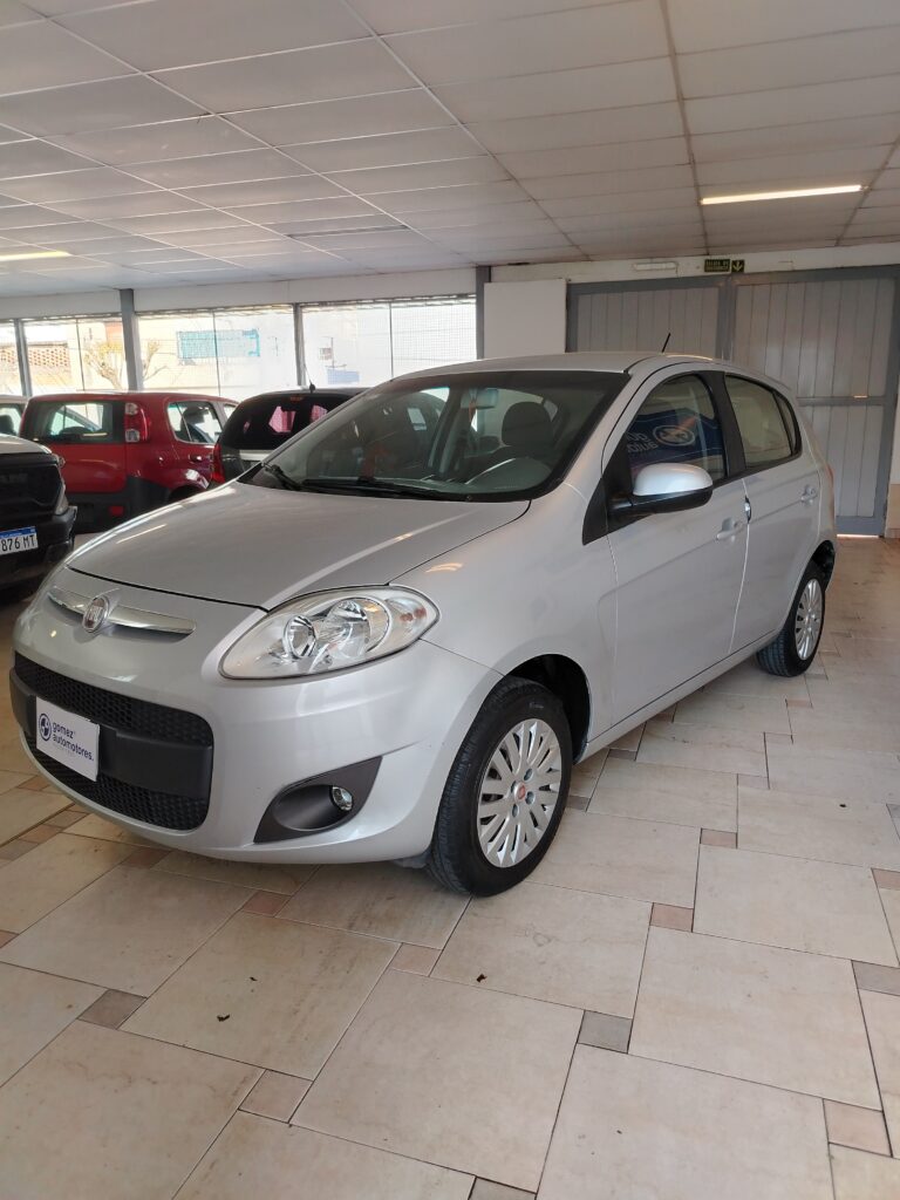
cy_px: 600
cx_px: 450
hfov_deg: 56.8
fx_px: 832
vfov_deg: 71.6
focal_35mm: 24
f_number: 1.75
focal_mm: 5.25
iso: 263
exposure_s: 1/100
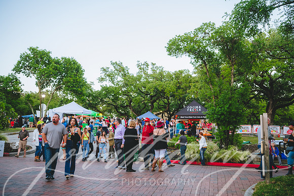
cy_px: 98
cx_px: 147
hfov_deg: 48.4
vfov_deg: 33.4
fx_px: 327
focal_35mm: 40
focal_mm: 40
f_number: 3.5
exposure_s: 1/100
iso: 500
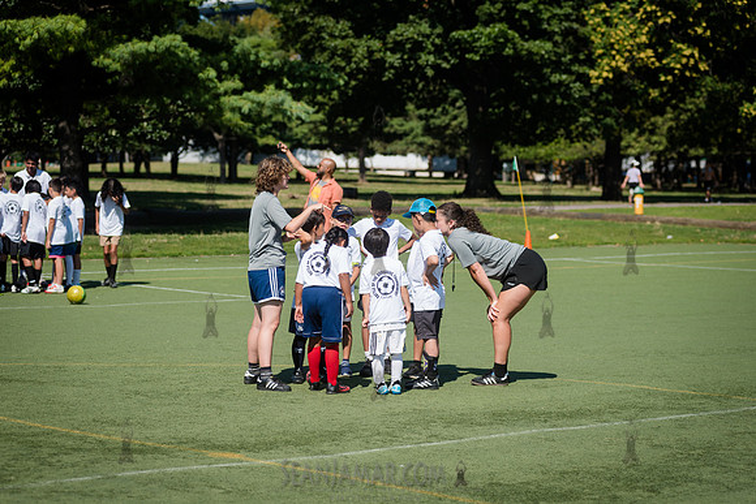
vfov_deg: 13.7
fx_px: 2100
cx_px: 378
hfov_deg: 20.4
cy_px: 252
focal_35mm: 100
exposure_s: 1/2500
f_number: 4
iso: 200
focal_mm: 100
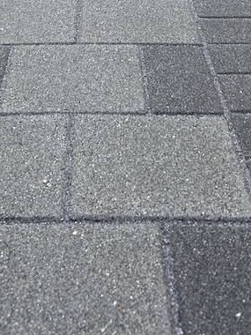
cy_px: -101
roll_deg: +0.3
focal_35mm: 73
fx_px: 706
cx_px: 102
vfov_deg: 23.5
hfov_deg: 20.1
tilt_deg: -12.0
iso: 32
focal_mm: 5.7
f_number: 1.5
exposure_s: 1/131
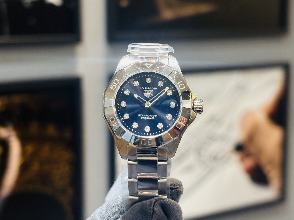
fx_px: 442
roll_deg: +1.7
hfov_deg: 36.8
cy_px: 110
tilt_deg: -8.0
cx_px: 147
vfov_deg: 28.0
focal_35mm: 52
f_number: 1.6
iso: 100
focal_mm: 5.96
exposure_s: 1/101
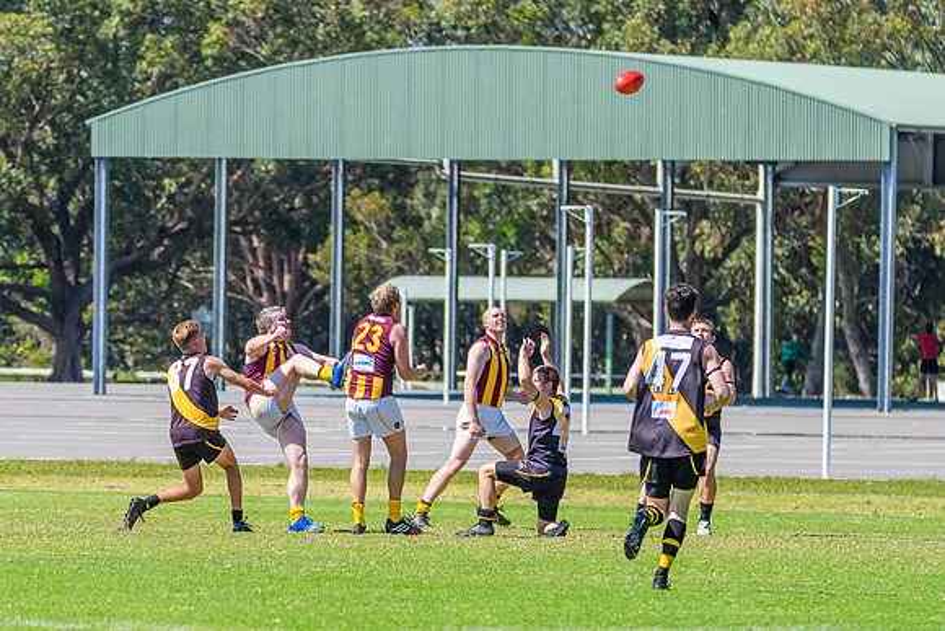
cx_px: 453
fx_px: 11968
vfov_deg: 3.0
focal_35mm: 456
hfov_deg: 4.5
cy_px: 526
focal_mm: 250
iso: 800
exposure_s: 1/2000
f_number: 5.6
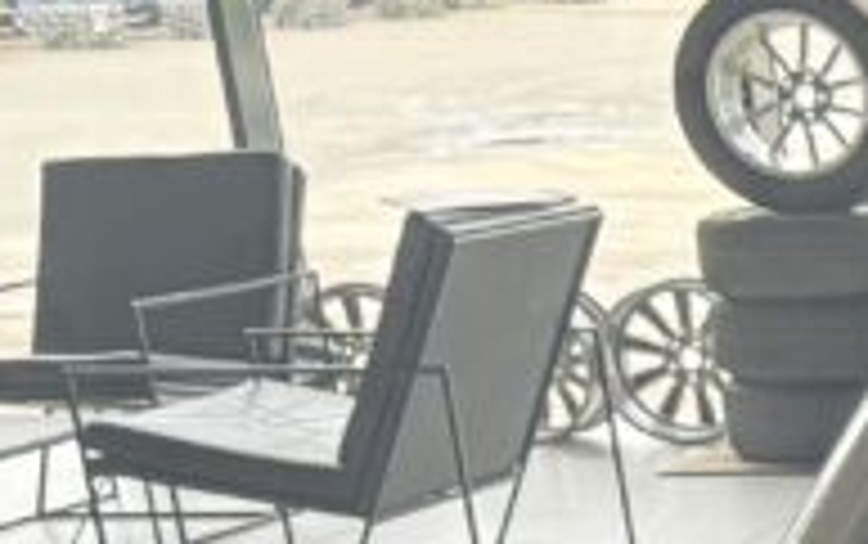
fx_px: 3196
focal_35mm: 135
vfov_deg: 9.1
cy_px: 1119
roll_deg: +1.1
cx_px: 2001
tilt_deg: -20.6
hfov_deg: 12.5
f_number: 1.78
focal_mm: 6.76
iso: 250
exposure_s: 1/51
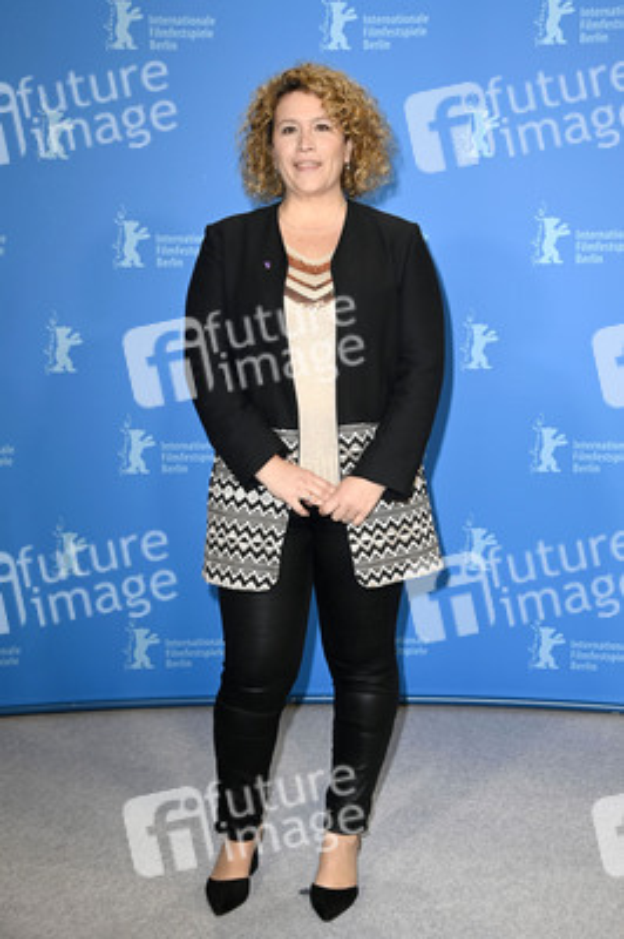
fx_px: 1250
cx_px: 312
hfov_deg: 28.0
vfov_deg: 41.1
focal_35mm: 48
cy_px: 470
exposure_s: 1/250
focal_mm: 48
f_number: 5
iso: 1000
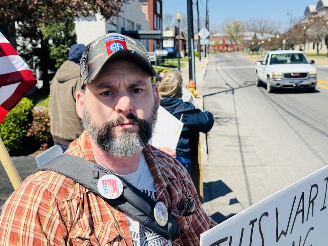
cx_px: 164
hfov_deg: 39.7
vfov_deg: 30.3
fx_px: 455
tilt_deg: -9.6
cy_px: 123
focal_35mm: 48
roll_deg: -0.1
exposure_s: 1/3817
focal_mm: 6.76
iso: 64
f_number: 1.78
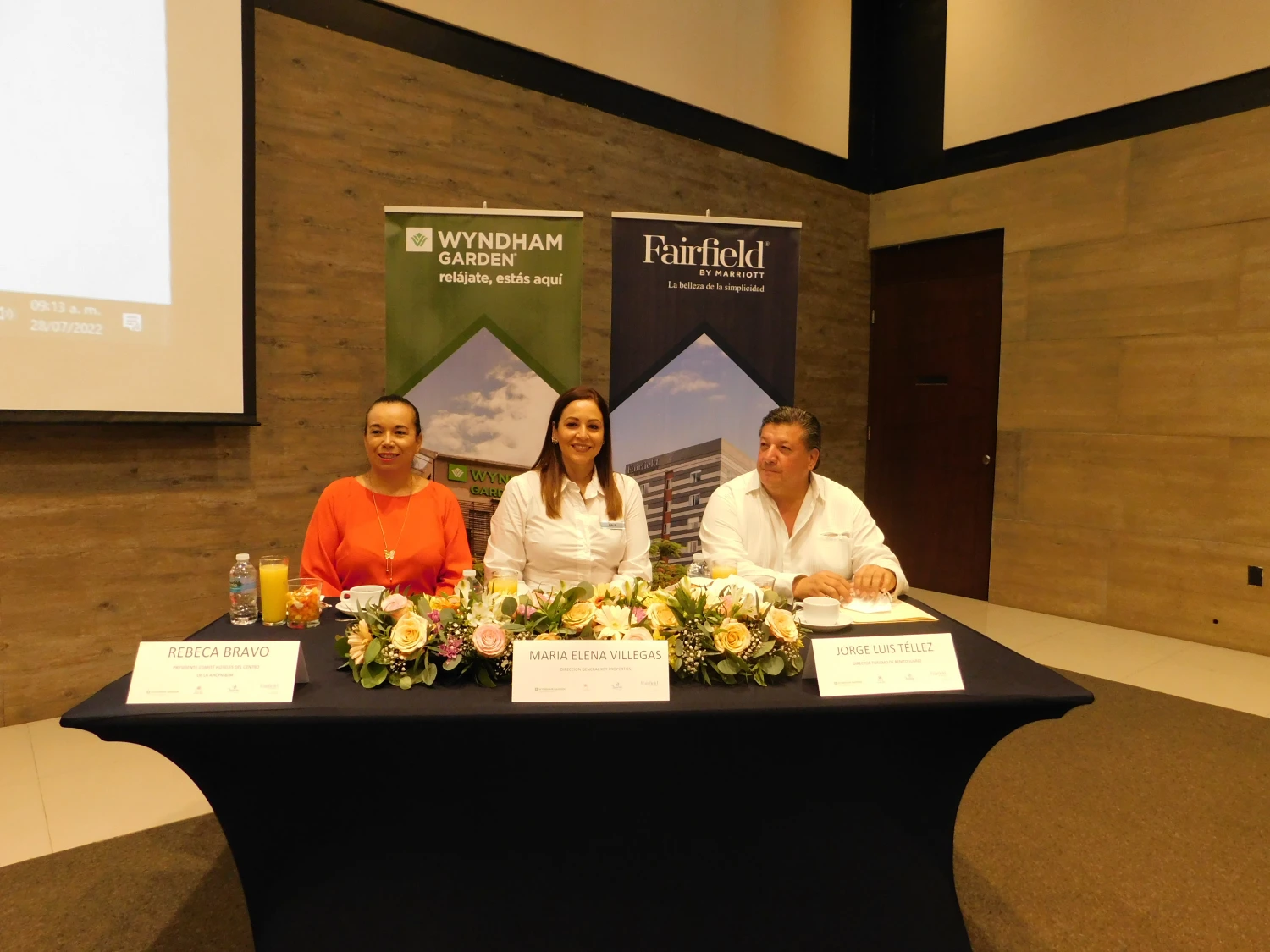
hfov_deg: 73.9
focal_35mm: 23
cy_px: 476
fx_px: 844
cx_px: 635
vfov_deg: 58.9
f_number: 3
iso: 400
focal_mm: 4
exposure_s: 1/30
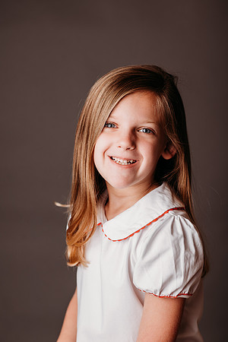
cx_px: 114
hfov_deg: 16.1
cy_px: 171
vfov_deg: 23.9
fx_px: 807
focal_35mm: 85
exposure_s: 1/200
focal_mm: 85
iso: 100
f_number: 4
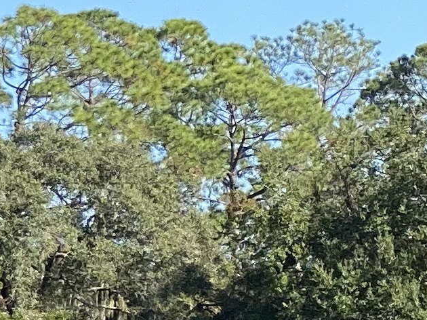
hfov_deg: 5.6
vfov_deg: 4.5
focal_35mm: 333
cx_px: -780
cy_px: 136
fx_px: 4106
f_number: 2
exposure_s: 1/727
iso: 20
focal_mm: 6
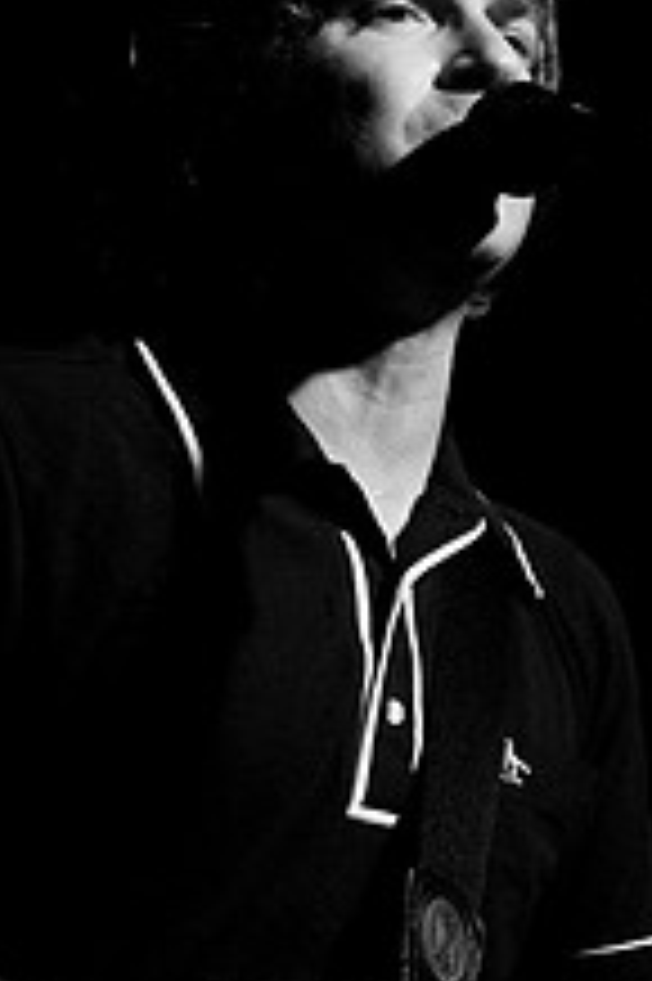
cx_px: 479
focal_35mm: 136
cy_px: 621
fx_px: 3700
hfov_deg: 10.1
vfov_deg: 15.1
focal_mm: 44
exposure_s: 1/60
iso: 800
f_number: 2.8
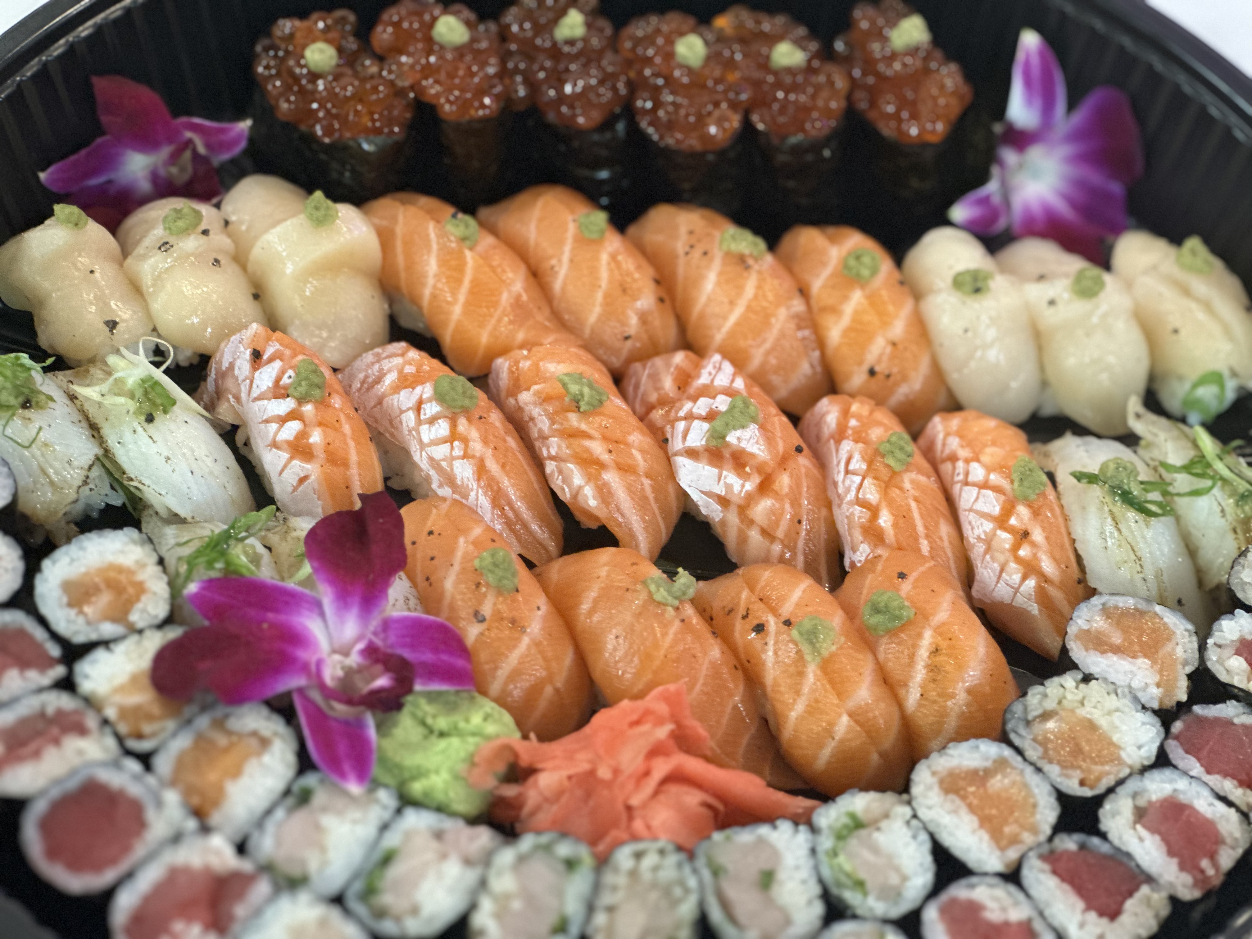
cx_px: 626
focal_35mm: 77
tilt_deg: -49.8
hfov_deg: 25.3
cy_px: 470
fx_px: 2785
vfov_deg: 19.1
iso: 400
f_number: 2.8
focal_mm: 9
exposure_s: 1/24
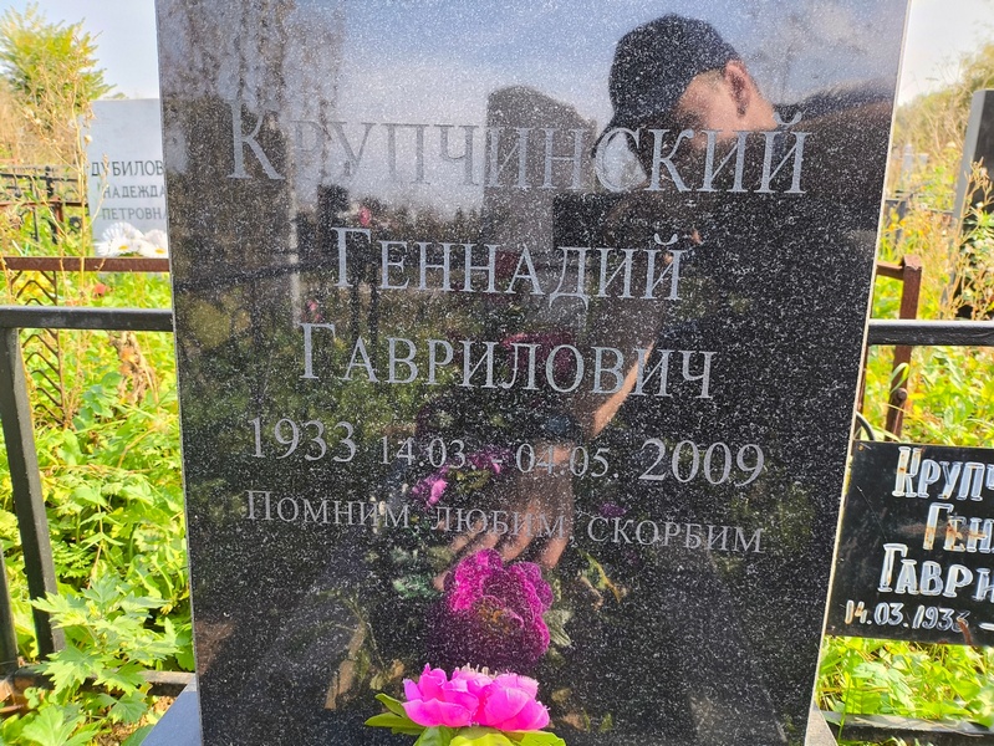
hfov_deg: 69.4
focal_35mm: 25
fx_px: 718
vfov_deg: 54.9
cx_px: 497
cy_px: 373
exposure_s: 1/283
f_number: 1.7
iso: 50
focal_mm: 4.71
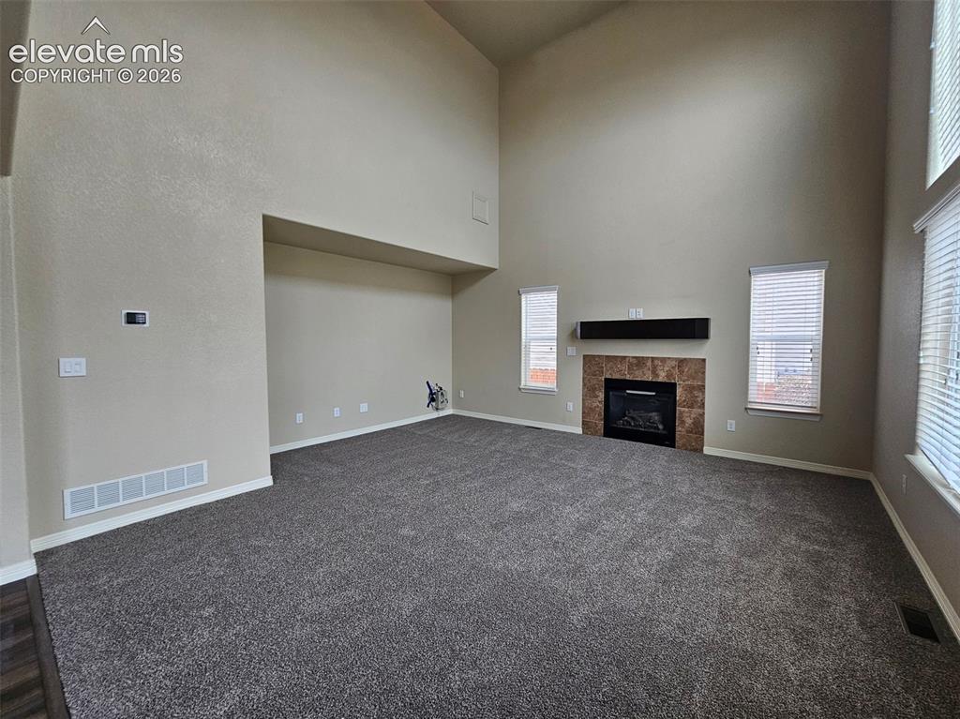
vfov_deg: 89.9
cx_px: 480
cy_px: 360
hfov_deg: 106.2
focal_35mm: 13
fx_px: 360
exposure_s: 1/100
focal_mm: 2.2
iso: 80
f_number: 2.2
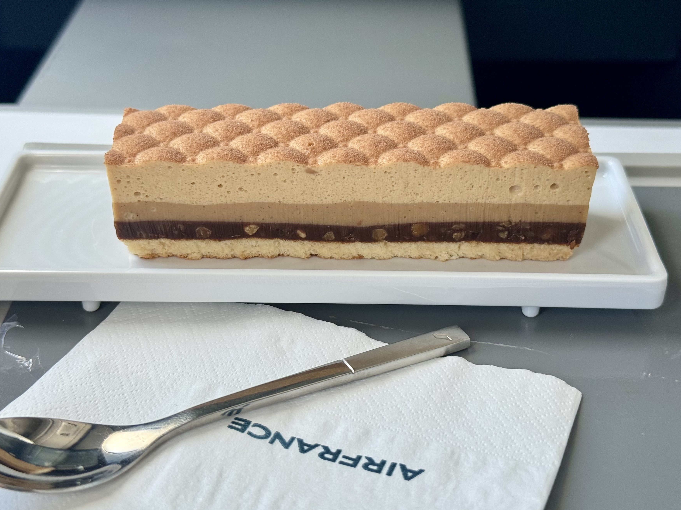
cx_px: 330
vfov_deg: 26.6
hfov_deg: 34.9
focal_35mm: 55
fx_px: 1082
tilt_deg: -29.7
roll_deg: +0.3
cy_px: 245
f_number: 1.78
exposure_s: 1/72
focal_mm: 6.76
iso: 100
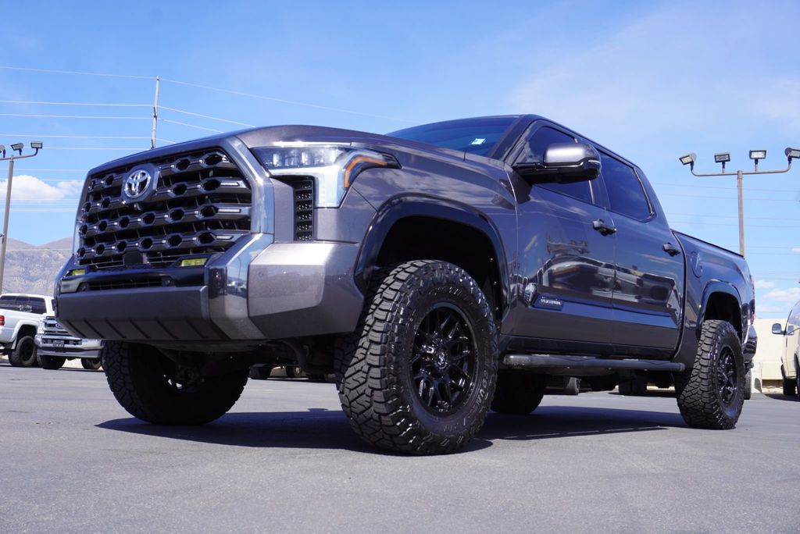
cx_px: 400
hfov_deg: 53.1
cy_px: 267
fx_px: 800
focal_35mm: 36
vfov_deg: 36.9
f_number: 9
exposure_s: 1/125
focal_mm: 24
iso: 100
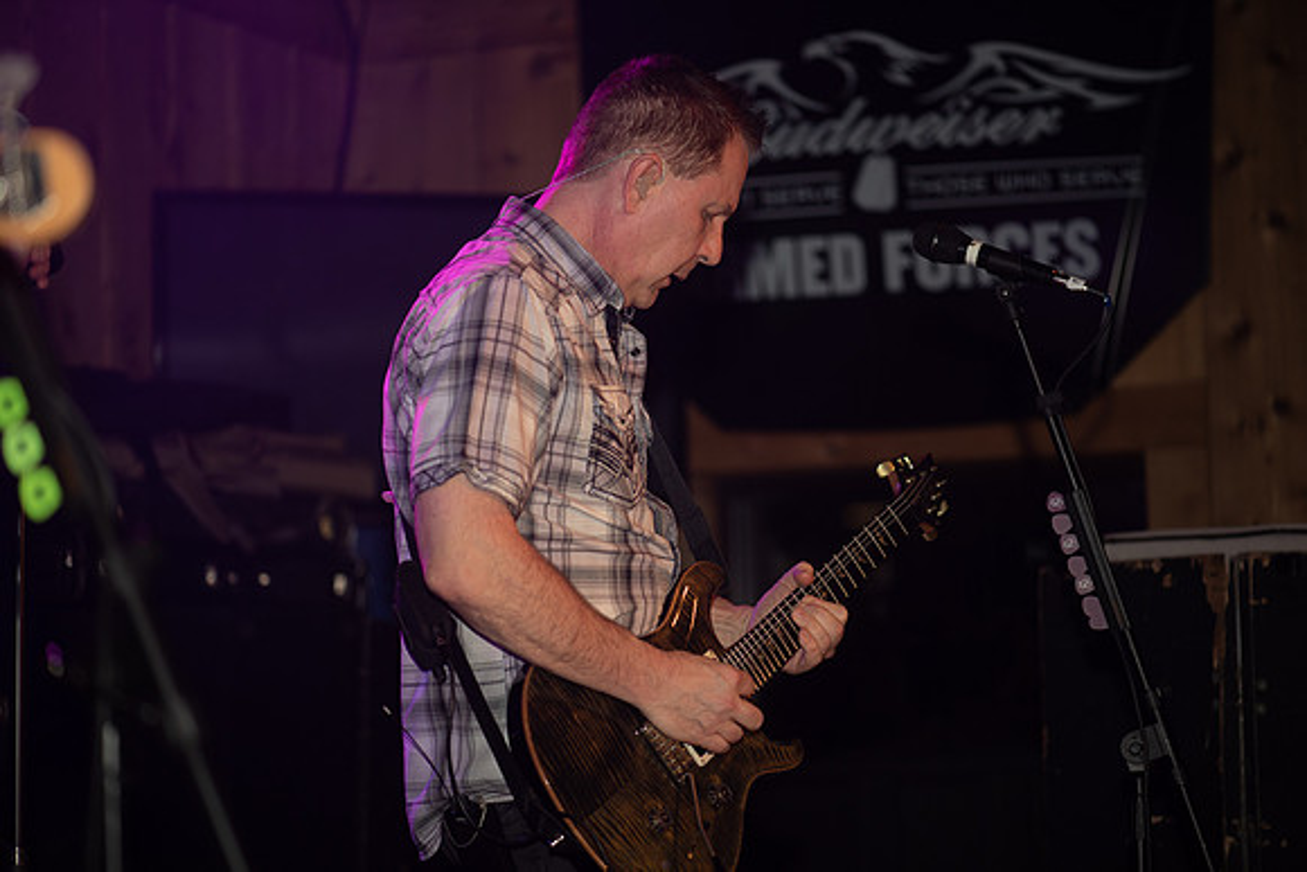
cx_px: 654
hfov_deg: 19.5
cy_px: 436
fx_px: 3813
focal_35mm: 105
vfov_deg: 13.0
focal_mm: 105
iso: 400
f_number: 2.8
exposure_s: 1/250
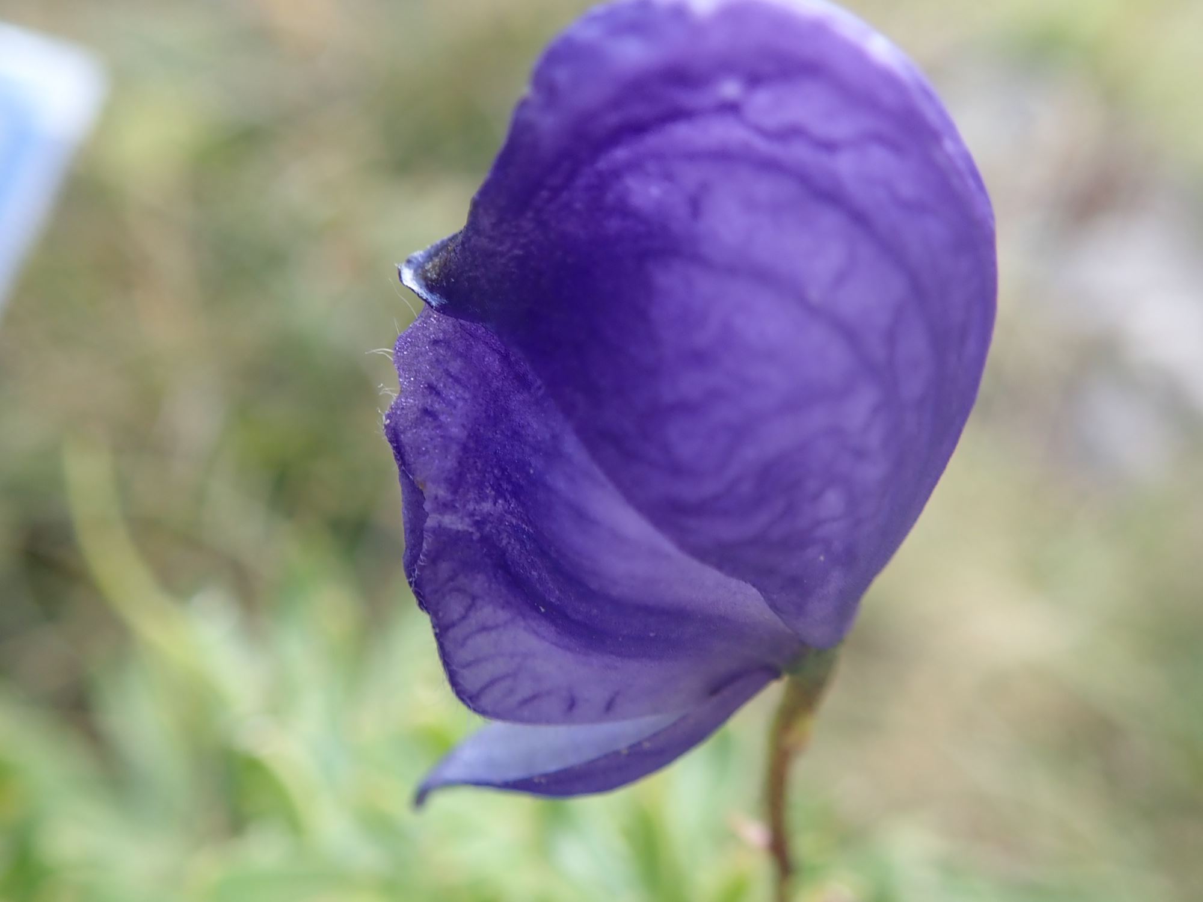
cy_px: 451
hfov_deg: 60.0
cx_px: 602
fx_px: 1043
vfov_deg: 46.8
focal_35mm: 30
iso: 160
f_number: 2.3
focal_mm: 5.5
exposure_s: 1/125
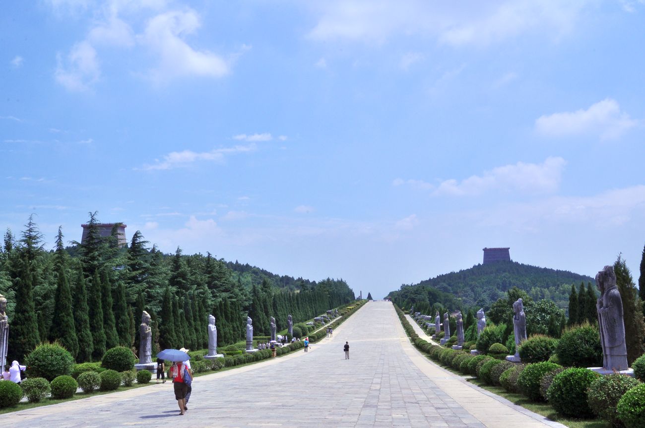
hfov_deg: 53.2
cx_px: 322
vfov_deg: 36.8
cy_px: 214
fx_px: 644
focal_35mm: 36
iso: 200
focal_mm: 24
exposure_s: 1/125
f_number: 25
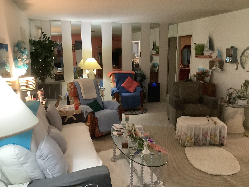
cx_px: 124
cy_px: 94
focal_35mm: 31
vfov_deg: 45.4
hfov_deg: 58.4
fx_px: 223
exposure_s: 1/30
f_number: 2.4
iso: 500
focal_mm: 3.3
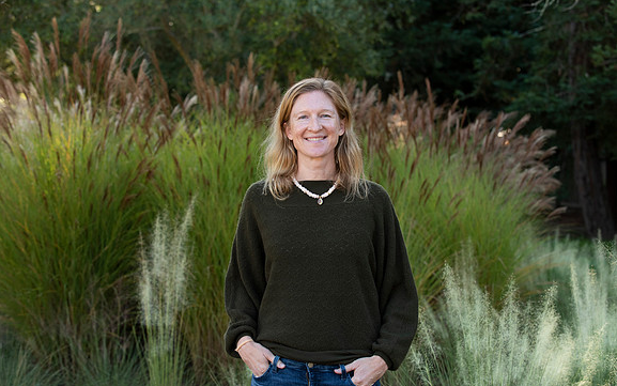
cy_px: 197
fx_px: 1379
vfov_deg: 15.9
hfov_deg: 25.2
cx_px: 308
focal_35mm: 82
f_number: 5
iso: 500
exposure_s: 1/250
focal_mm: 80
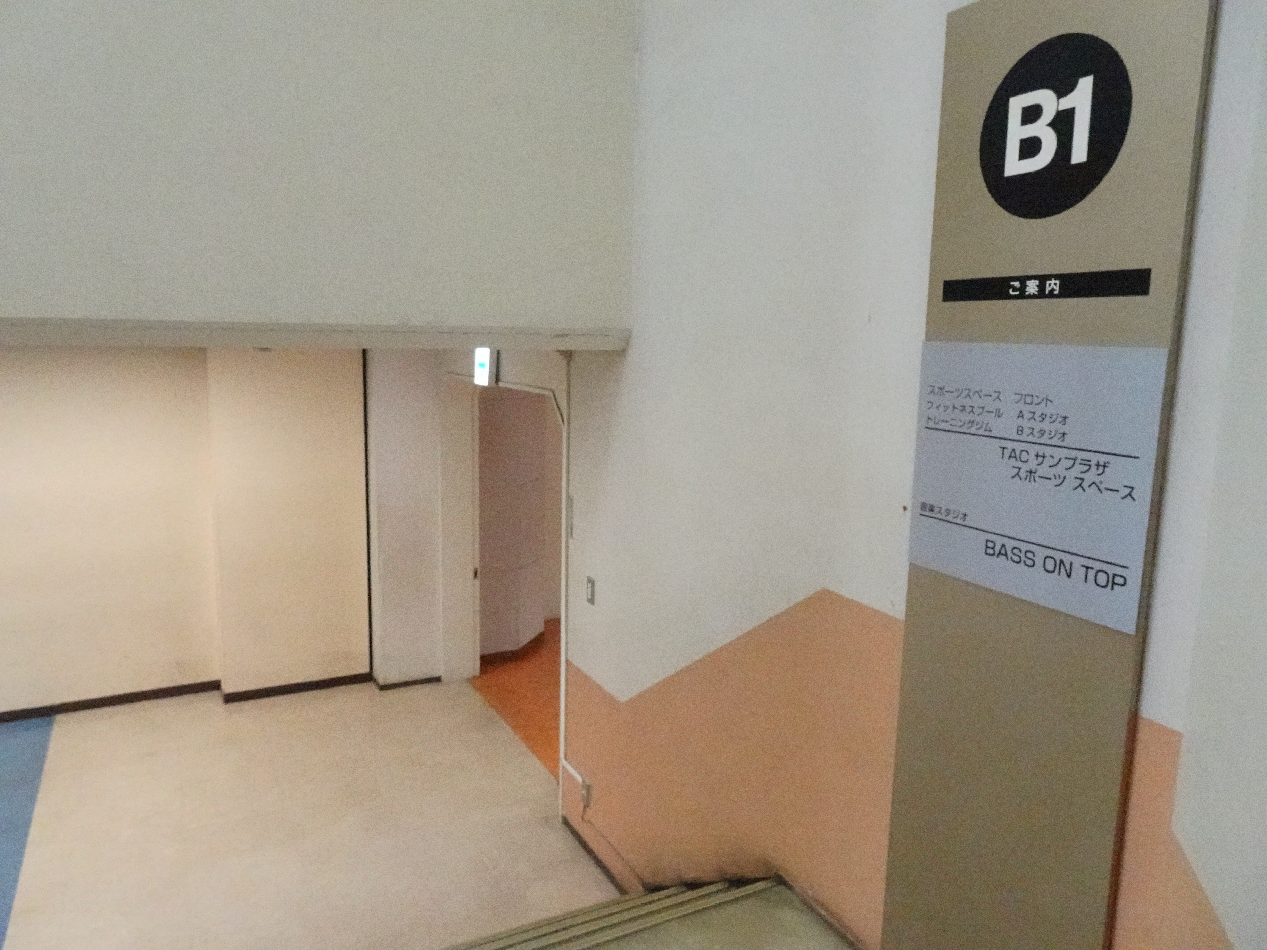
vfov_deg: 56.8
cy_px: 475
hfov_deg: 71.6
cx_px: 634
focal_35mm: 24
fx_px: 878
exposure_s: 1/100
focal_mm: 4.25
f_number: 3.5
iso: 3200
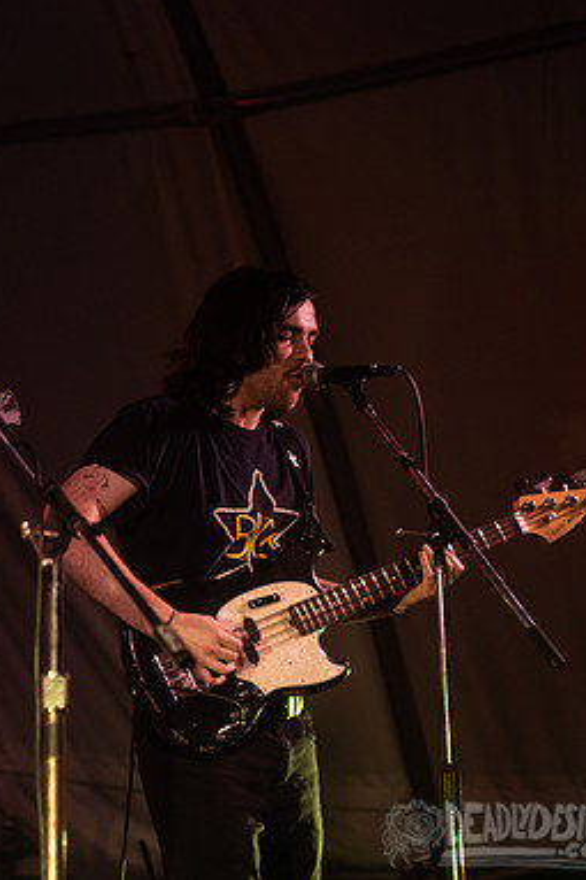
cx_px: 16
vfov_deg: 17.1
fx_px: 2932
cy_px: 380
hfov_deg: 11.3
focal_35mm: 120
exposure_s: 1/160
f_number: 3.2
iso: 800
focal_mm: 70
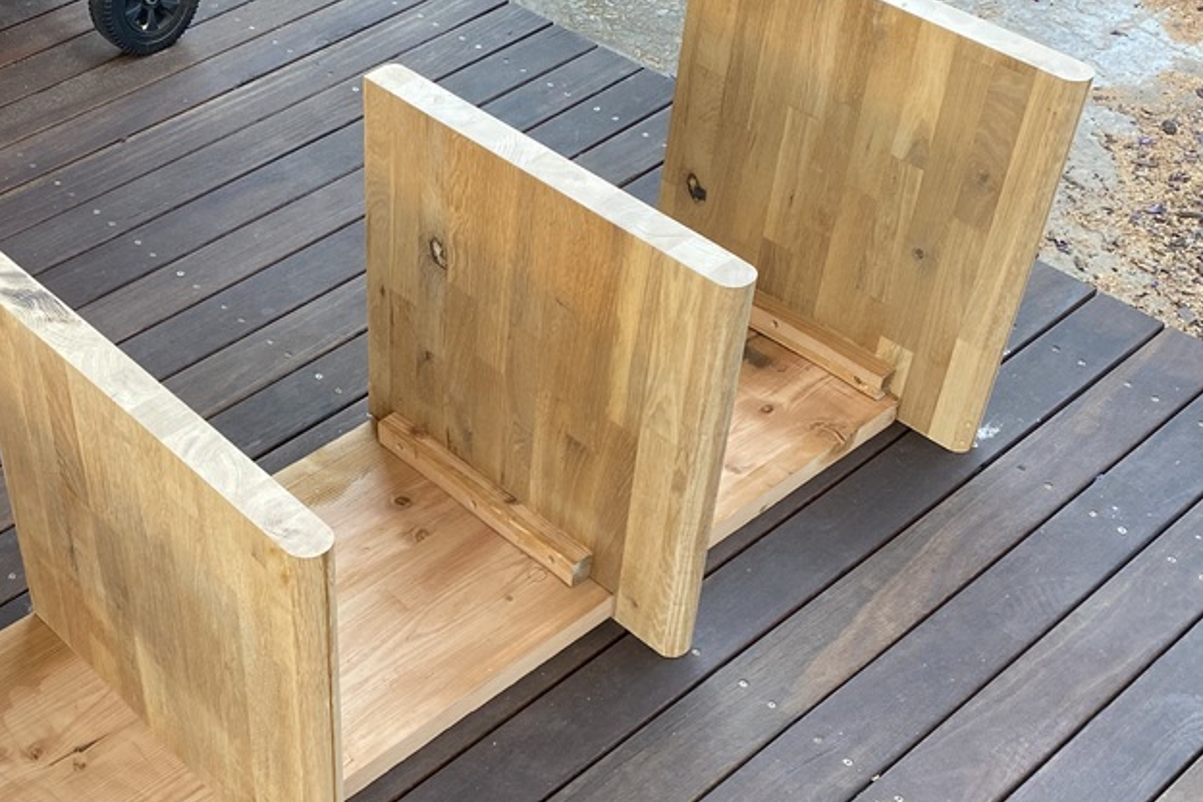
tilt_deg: -45.2
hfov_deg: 37.4
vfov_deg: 25.8
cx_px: 326
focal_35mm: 52
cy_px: 544
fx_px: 1738
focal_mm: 4.25
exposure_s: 1/121
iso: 80
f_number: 1.8
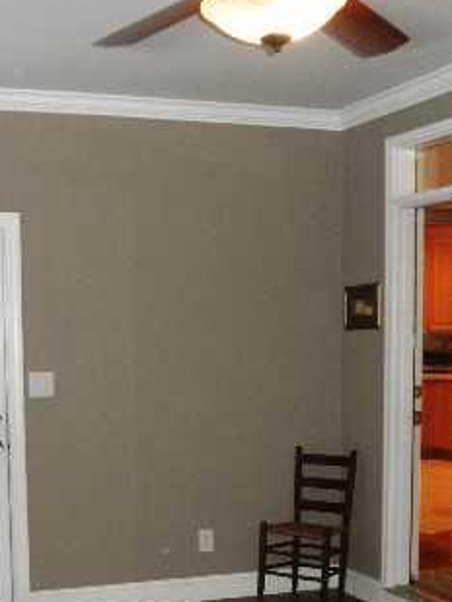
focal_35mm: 58
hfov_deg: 25.2
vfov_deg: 32.7
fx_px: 1009
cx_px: 170
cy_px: 442
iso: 200
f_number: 3
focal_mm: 5
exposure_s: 1/30
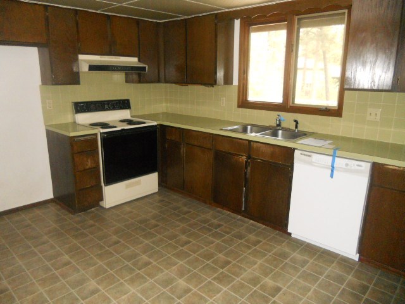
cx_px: 202
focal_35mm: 27
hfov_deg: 65.3
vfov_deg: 51.4
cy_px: 152
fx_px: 316
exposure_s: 1/25
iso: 500
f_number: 3.2
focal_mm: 4.9
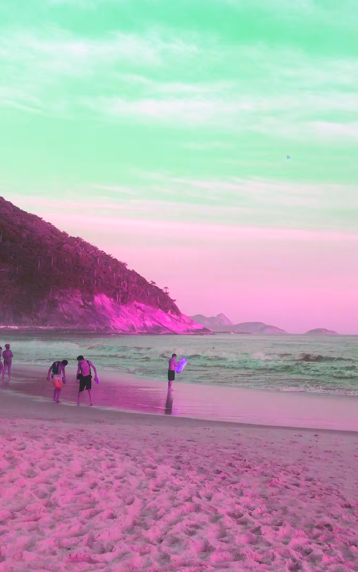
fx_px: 718
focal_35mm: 46
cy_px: 273
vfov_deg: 43.5
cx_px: 324
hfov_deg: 27.0
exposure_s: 1/507
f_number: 2.2
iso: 32
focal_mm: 4.15
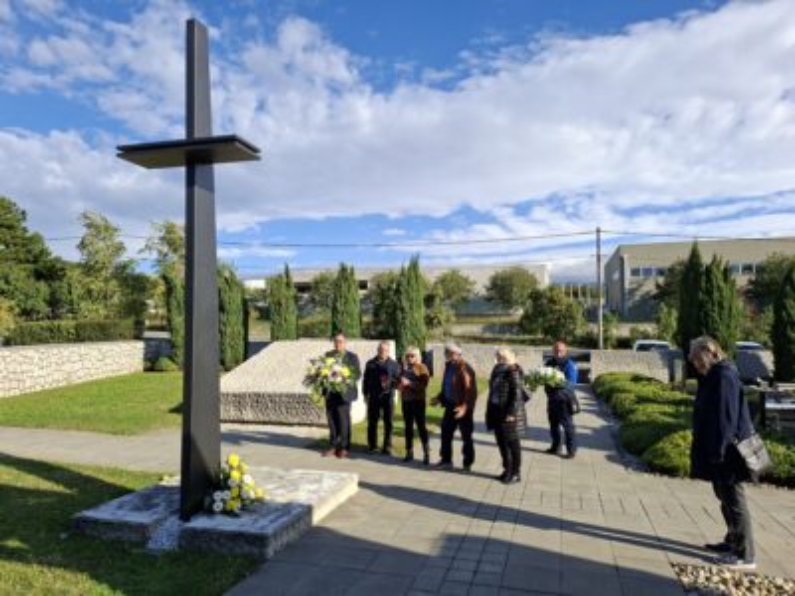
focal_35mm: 23
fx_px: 528
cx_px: 398
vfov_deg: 58.9
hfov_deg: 73.9
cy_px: 298
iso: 32
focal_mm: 5.54
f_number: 1.8
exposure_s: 1/1242
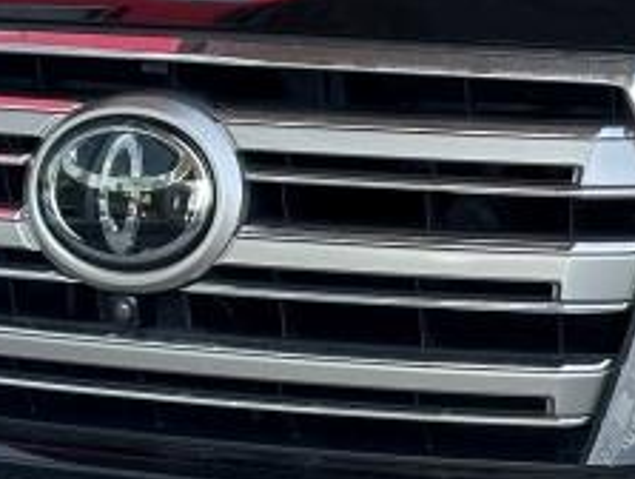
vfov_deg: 6.8
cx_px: 965
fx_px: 4042
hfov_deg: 8.8
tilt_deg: -7.0
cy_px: 308
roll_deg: +2.1
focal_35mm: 220
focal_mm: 6.86
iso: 64
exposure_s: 1/335
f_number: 1.78
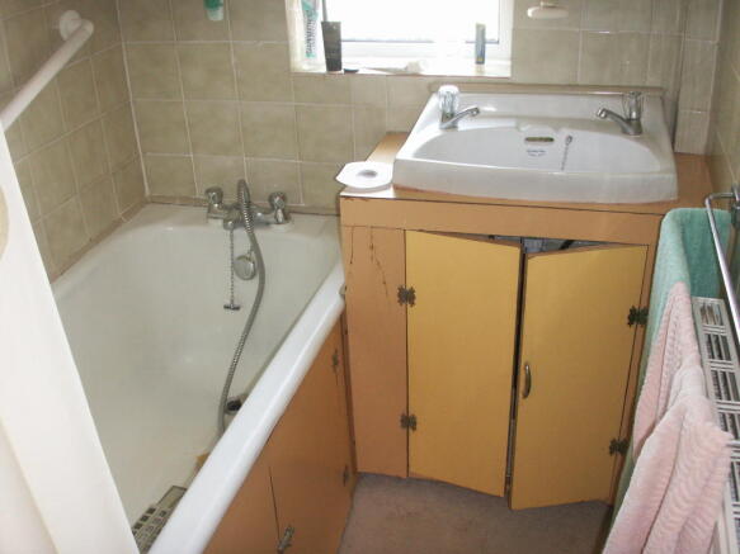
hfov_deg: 50.1
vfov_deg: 38.7
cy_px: 277
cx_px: 370
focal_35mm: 37
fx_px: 791
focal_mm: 7.7
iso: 160
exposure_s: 1/40
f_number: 3.5
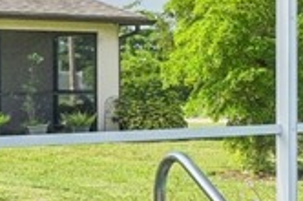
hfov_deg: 13.5
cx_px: 672
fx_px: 1019
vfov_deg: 11.2
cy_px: 41
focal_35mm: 121
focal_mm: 18.5
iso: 400
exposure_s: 1/750
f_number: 8
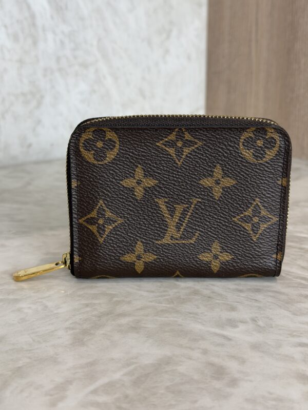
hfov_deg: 30.3
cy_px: 205
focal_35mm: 48
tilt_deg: -16.0
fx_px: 569
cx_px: 154
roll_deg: -0.1
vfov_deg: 39.7
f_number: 1.78
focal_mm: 6.76
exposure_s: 1/60
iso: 50
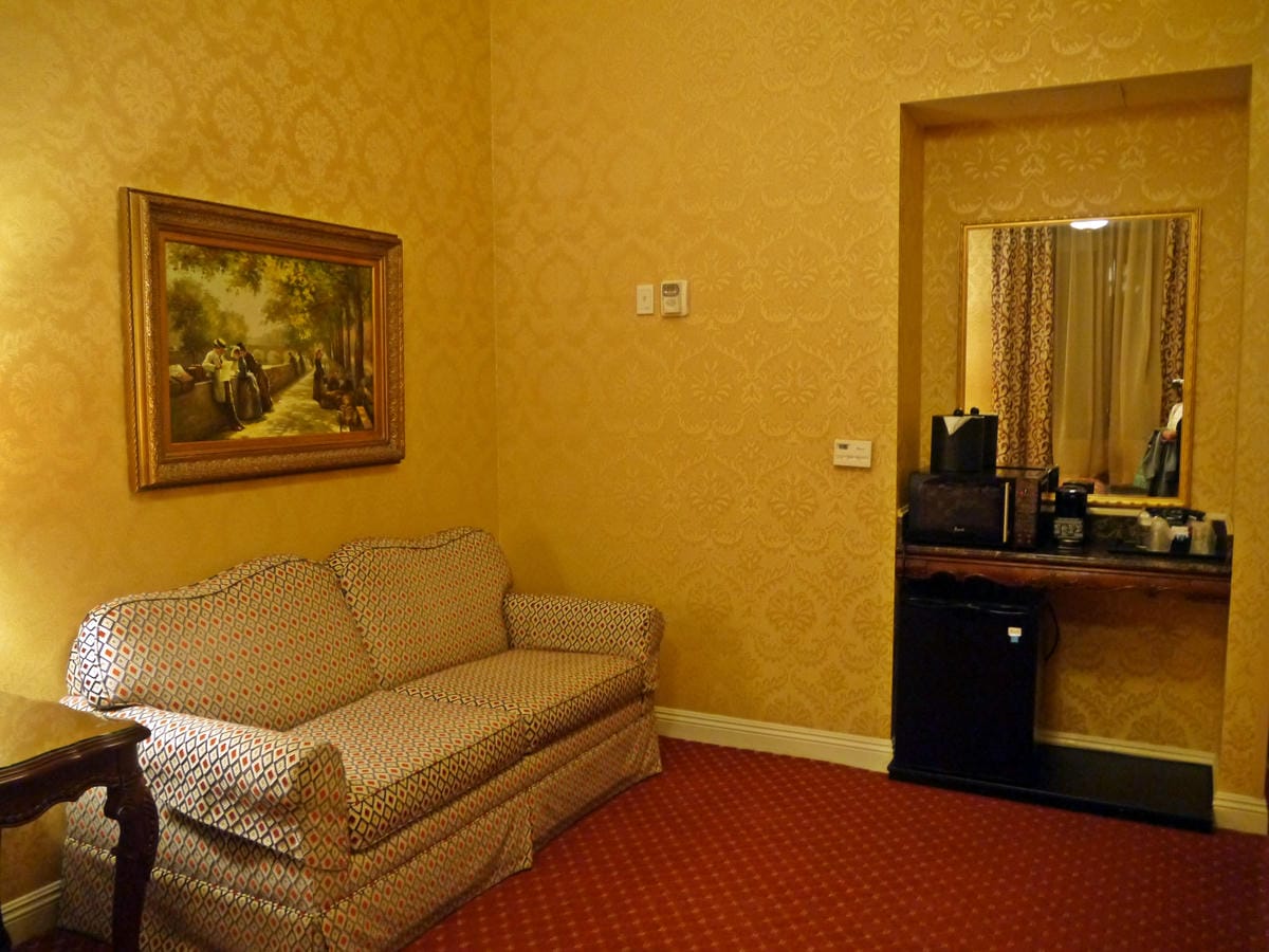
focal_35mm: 28
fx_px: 1026
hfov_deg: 63.4
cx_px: 634
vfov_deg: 49.7
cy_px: 476
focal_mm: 14
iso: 1600
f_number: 3.5
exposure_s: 1/15
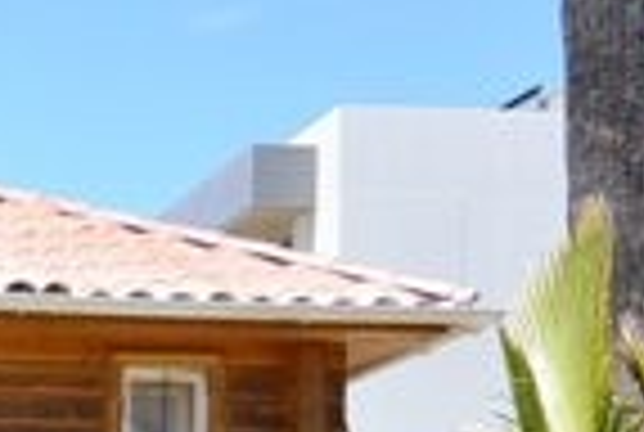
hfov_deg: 14.2
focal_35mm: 130
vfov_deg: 10.4
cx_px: -459
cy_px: 572
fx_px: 2330
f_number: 3.5
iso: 100
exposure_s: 1/800
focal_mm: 11
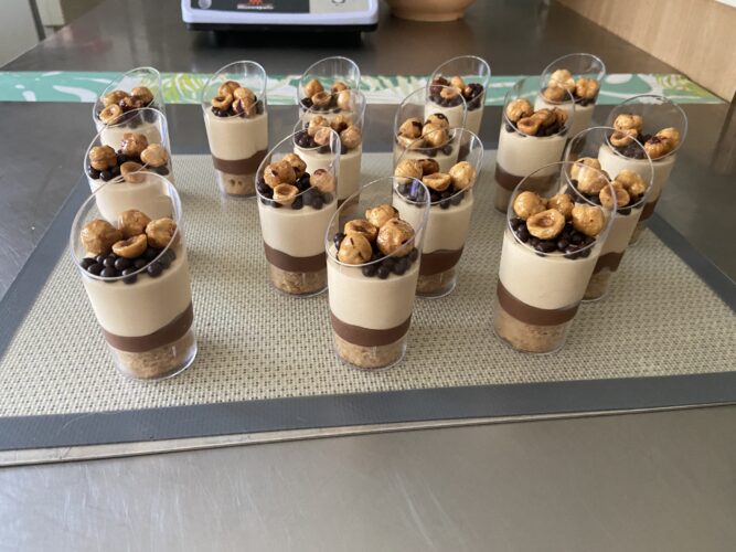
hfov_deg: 67.3
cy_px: 276
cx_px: 368
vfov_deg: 53.0
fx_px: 553
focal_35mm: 26
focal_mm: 4.25
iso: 400
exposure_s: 1/60
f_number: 1.8
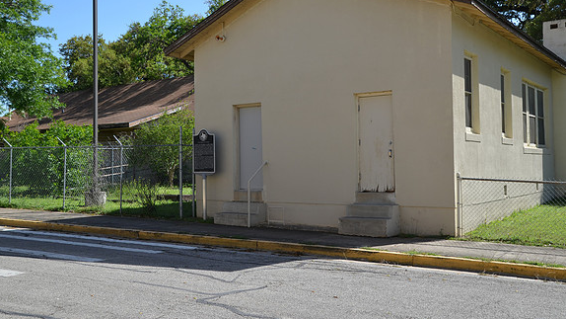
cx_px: 281
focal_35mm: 38
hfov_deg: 52.8
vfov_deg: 31.2
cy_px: 136
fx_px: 570
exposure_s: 1/160
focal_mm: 24
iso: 200
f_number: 6.3
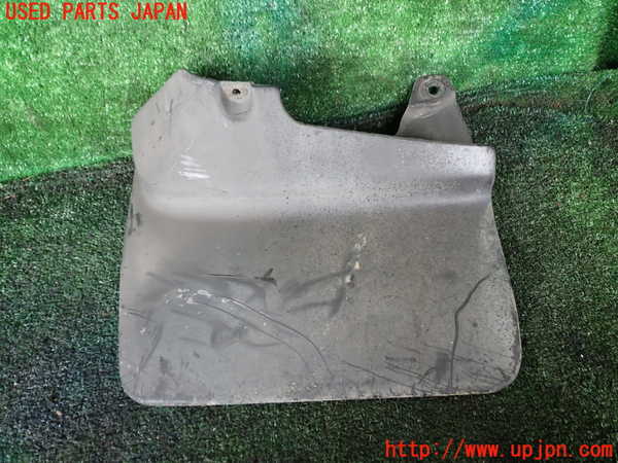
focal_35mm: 30
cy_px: 232
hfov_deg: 60.0
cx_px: 309
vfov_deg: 46.8
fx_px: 536
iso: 200
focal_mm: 5.4
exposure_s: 1/60
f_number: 2.3
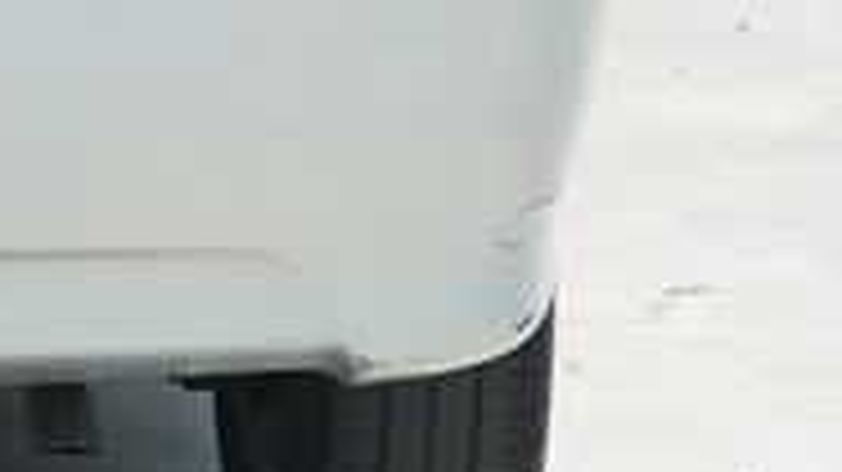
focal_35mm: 287
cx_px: -563
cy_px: -555
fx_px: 6405
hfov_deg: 7.3
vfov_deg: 4.2
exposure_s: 1/1600
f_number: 8
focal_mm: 50
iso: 800
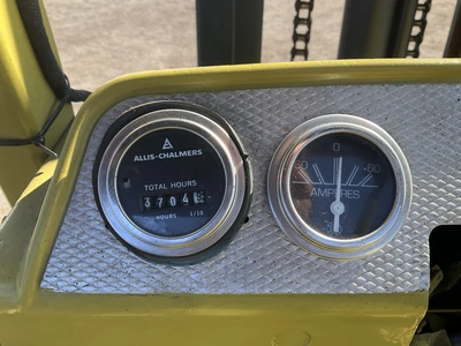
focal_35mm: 29
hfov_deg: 61.7
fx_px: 386
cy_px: 173
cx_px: 230
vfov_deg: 48.2
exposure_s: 1/383
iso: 25
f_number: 1.8
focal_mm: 3
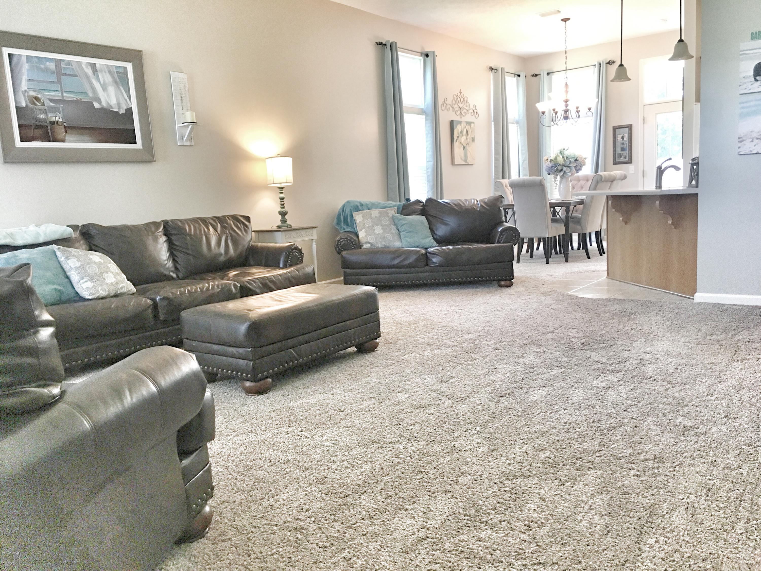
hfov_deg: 61.7
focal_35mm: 29
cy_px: 286
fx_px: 638
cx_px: 380
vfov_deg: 48.2
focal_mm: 4.15
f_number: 2.2
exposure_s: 1/30
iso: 125
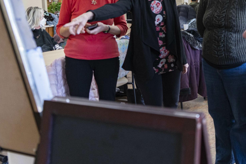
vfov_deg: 26.9
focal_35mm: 49
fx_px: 335
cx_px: 179
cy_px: 31
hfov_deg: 39.5
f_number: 2.8
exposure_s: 1/320
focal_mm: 28
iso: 1000
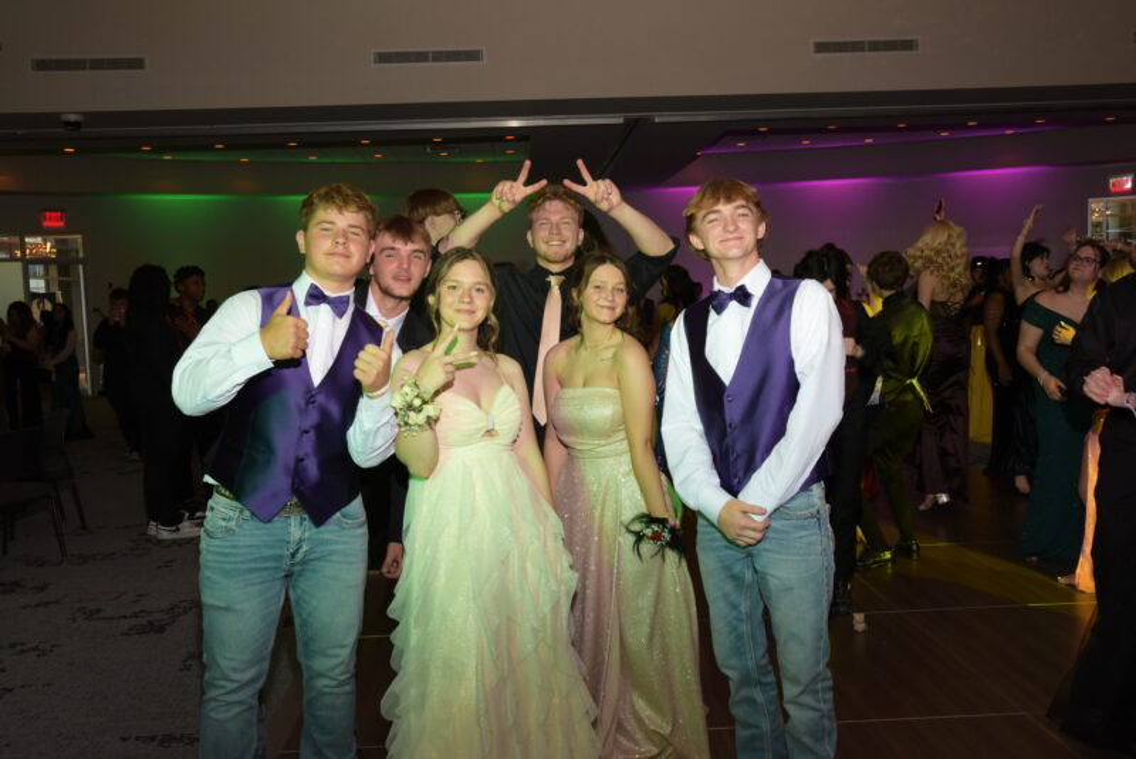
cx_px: 568
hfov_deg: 53.1
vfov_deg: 36.9
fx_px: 1136
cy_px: 380
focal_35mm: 36
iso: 2500
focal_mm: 36
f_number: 8
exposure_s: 1/160
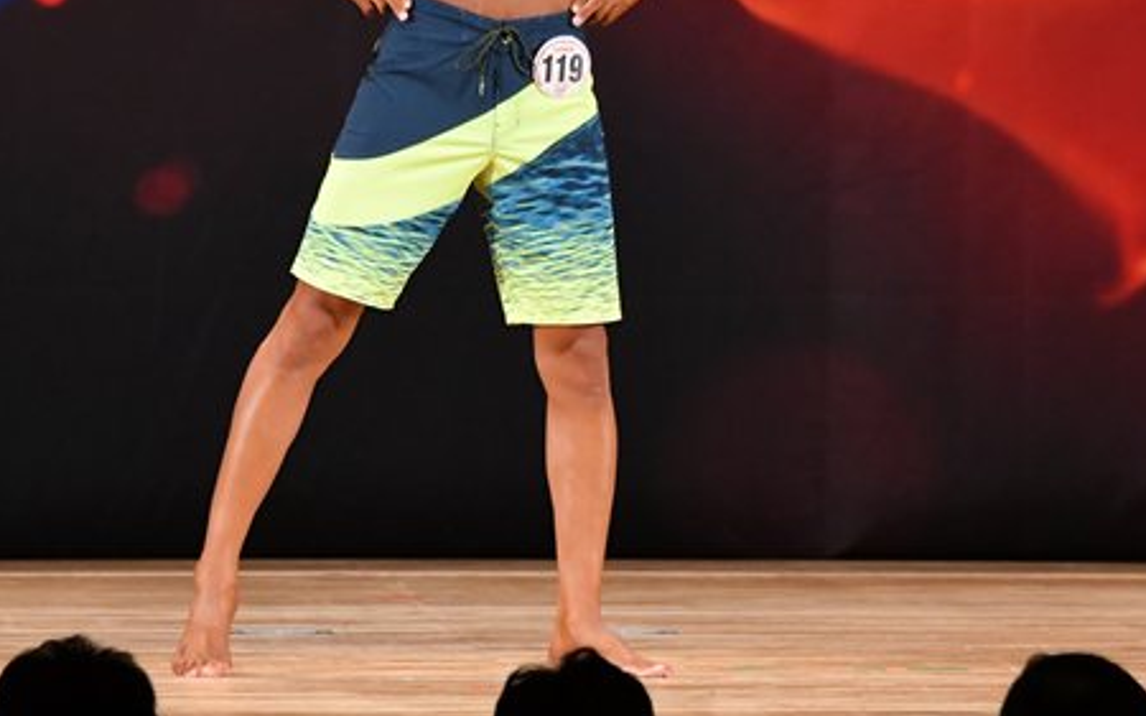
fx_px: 12334
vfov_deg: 3.3
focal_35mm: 395
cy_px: 117
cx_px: 447
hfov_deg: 5.3
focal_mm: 150
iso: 3200
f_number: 5.6
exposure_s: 1/400
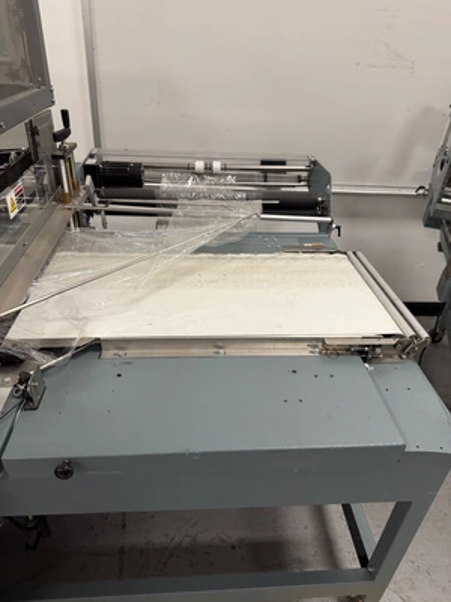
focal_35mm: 24
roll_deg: -4.3
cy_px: 301
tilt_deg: -31.6
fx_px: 417
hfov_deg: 56.8
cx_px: 226
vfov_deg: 71.6
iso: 160
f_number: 1.78
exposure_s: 1/60
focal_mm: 6.76
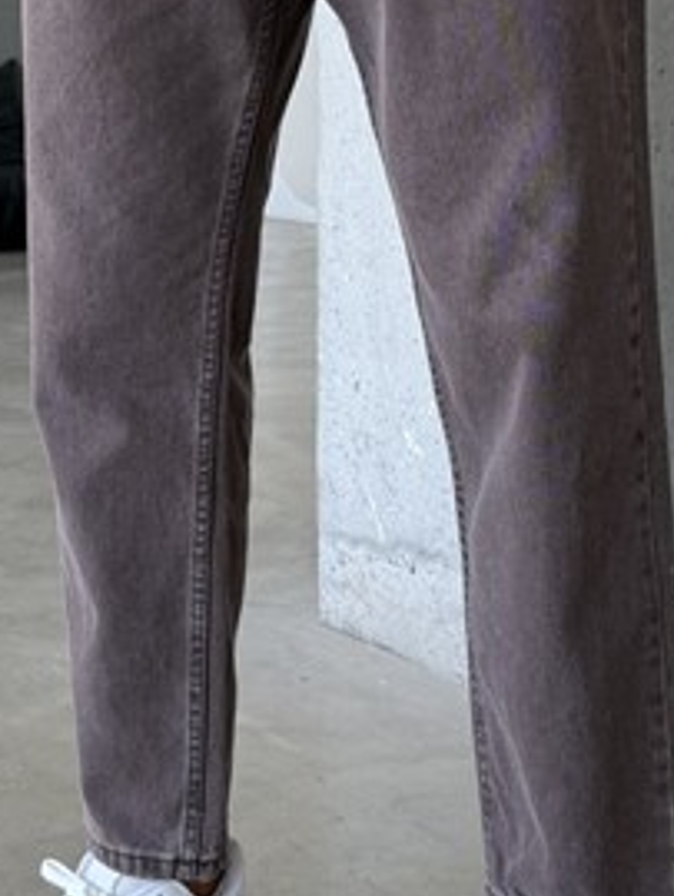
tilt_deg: -1.9
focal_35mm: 71
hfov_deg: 20.7
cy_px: 126
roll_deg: +0.5
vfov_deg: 26.6
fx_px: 1840
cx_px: 282
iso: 100
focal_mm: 6.76
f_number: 1.78
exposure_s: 1/121
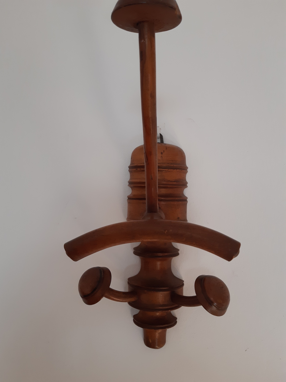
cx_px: 143
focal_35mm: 26
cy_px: 191
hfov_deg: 53.1
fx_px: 286
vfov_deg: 67.3
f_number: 1.7
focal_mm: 3.92
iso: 100
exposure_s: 1/50
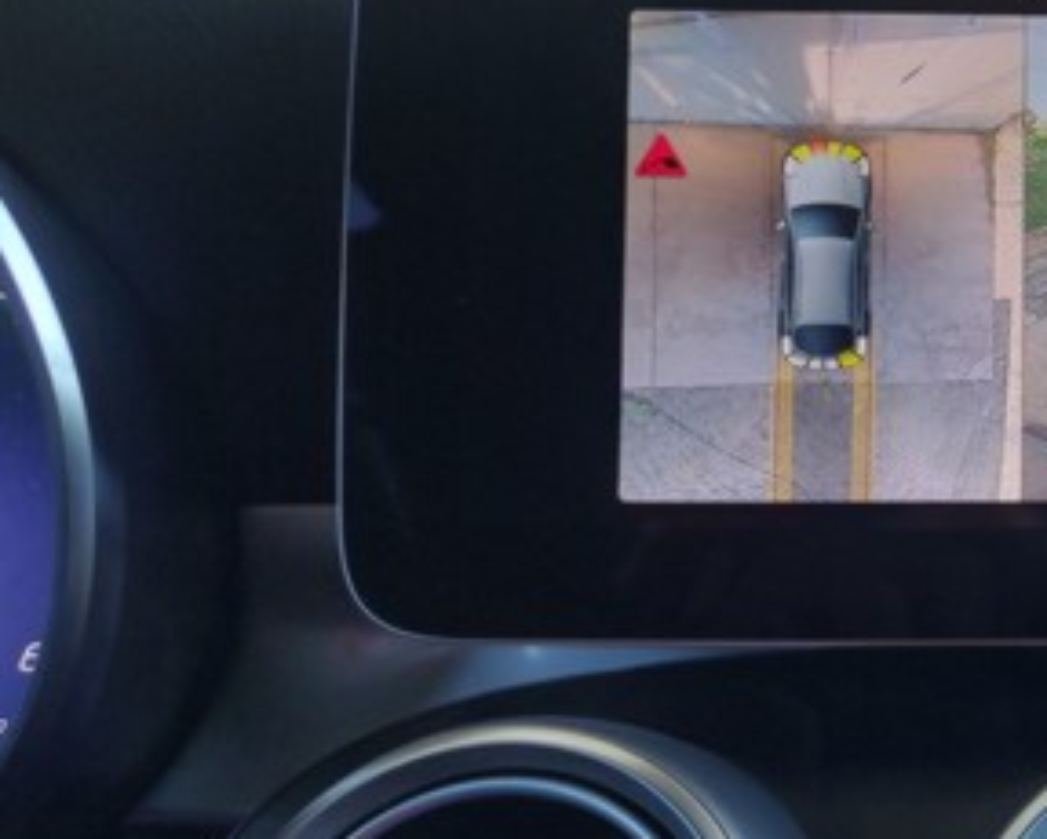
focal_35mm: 68
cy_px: 401
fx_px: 2109
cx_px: 1218
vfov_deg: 22.5
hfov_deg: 25.4
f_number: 1.8
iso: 50
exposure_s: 1/50
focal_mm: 5.23
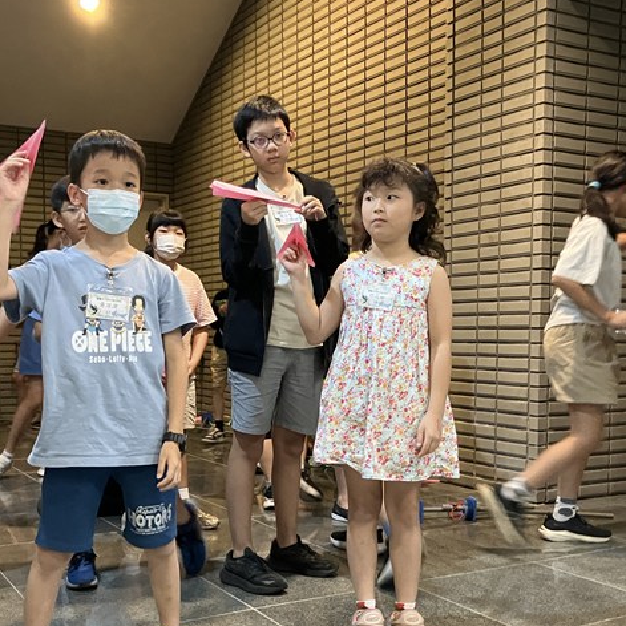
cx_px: 275
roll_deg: +0.1
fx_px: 859
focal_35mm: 42
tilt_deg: -4.0
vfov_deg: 39.8
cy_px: 381
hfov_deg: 40.0
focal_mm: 3.99
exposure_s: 1/30
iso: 500
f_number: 1.8
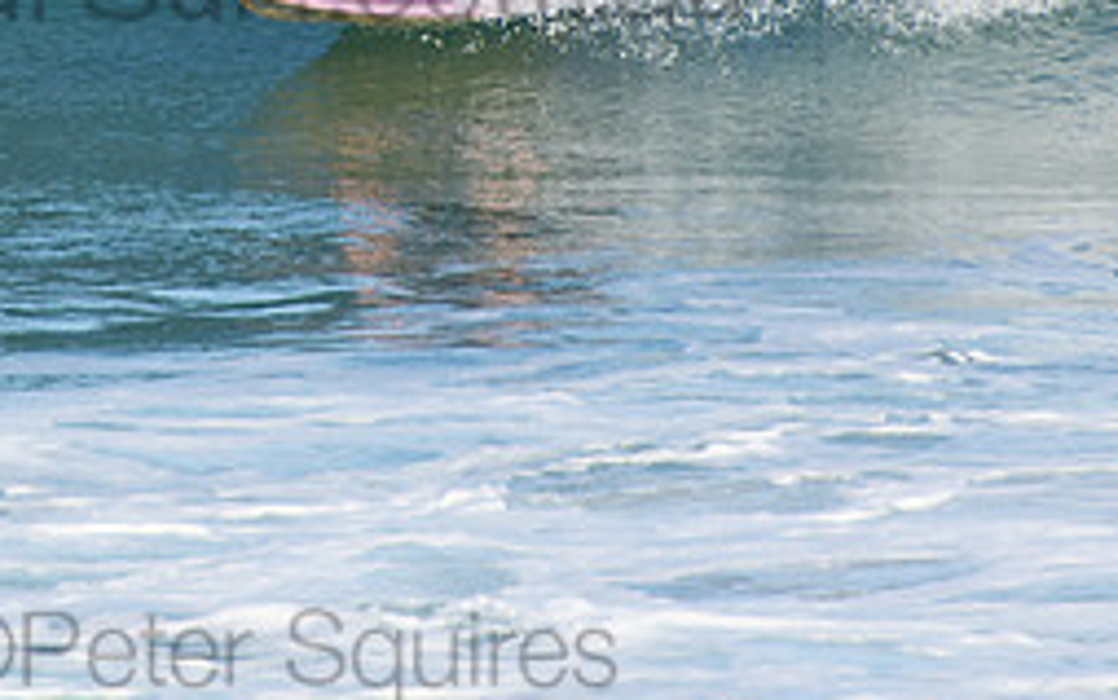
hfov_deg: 1.5
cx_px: 277
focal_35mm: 1398
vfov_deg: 0.9
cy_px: -81
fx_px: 42615
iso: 360
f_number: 5.6
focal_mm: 400
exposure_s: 1/1000
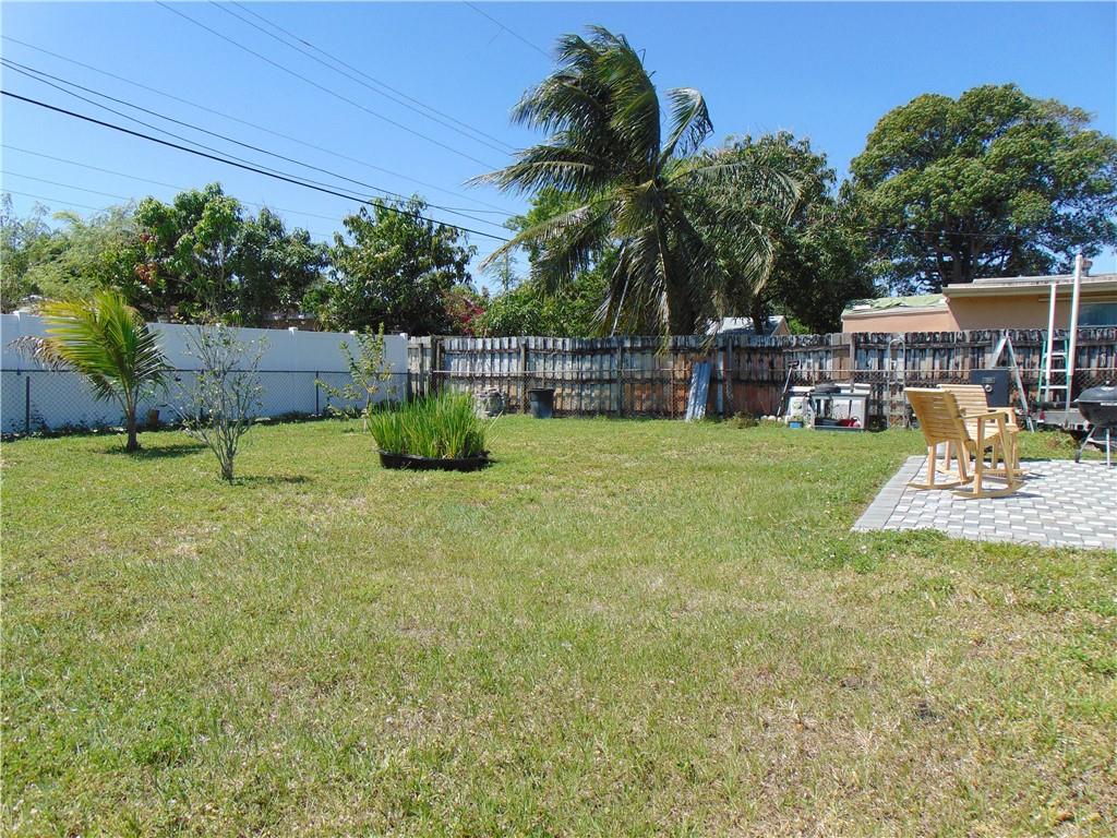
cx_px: 558
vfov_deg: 54.9
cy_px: 419
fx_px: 807
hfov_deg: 69.4
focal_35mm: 25
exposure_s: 1/200
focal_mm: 4.5
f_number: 7.7
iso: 80
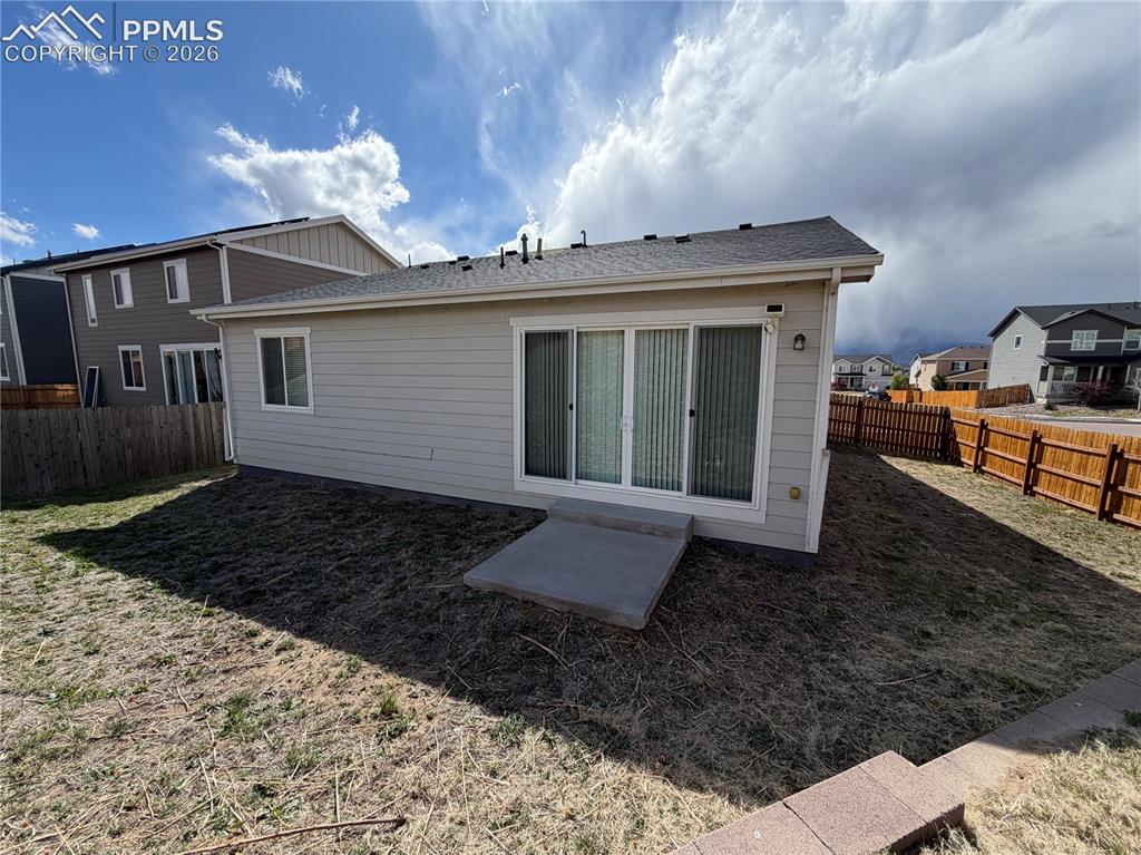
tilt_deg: -6.5
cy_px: 428
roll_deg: +0.6
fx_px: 461
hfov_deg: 102.1
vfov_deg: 85.6
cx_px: 570
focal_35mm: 14
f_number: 2.2
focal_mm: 2.22
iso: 25
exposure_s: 1/1017
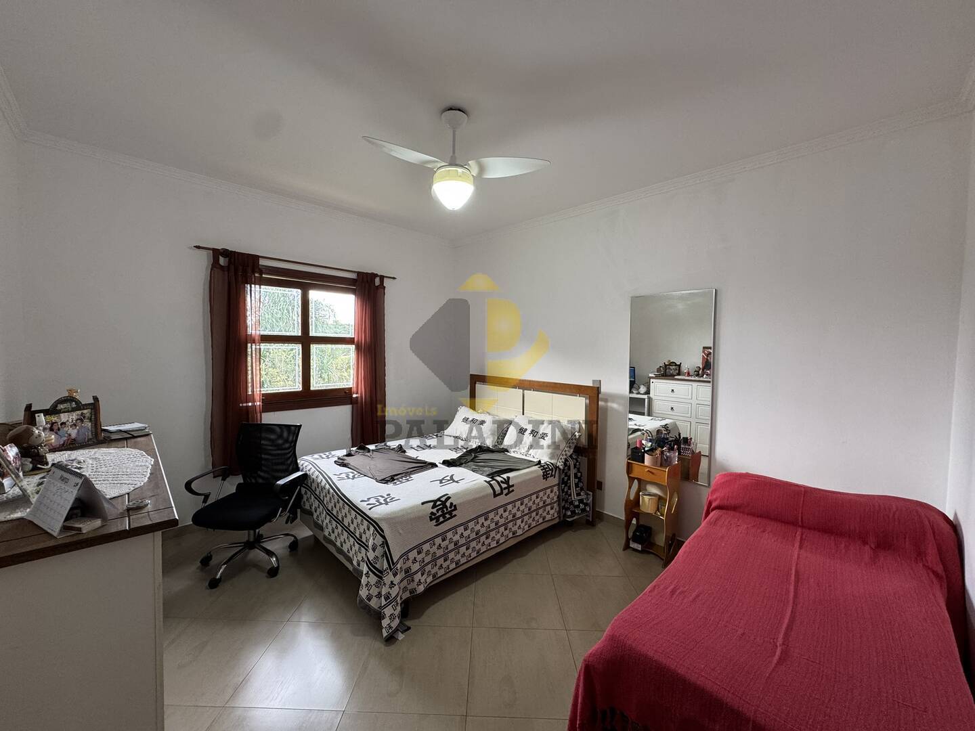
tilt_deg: -3.3
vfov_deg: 85.7
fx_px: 394
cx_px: 488
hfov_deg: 102.1
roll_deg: -1.0
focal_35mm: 14
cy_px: 366
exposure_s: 1/120
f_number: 2.2
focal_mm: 2.22
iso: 160
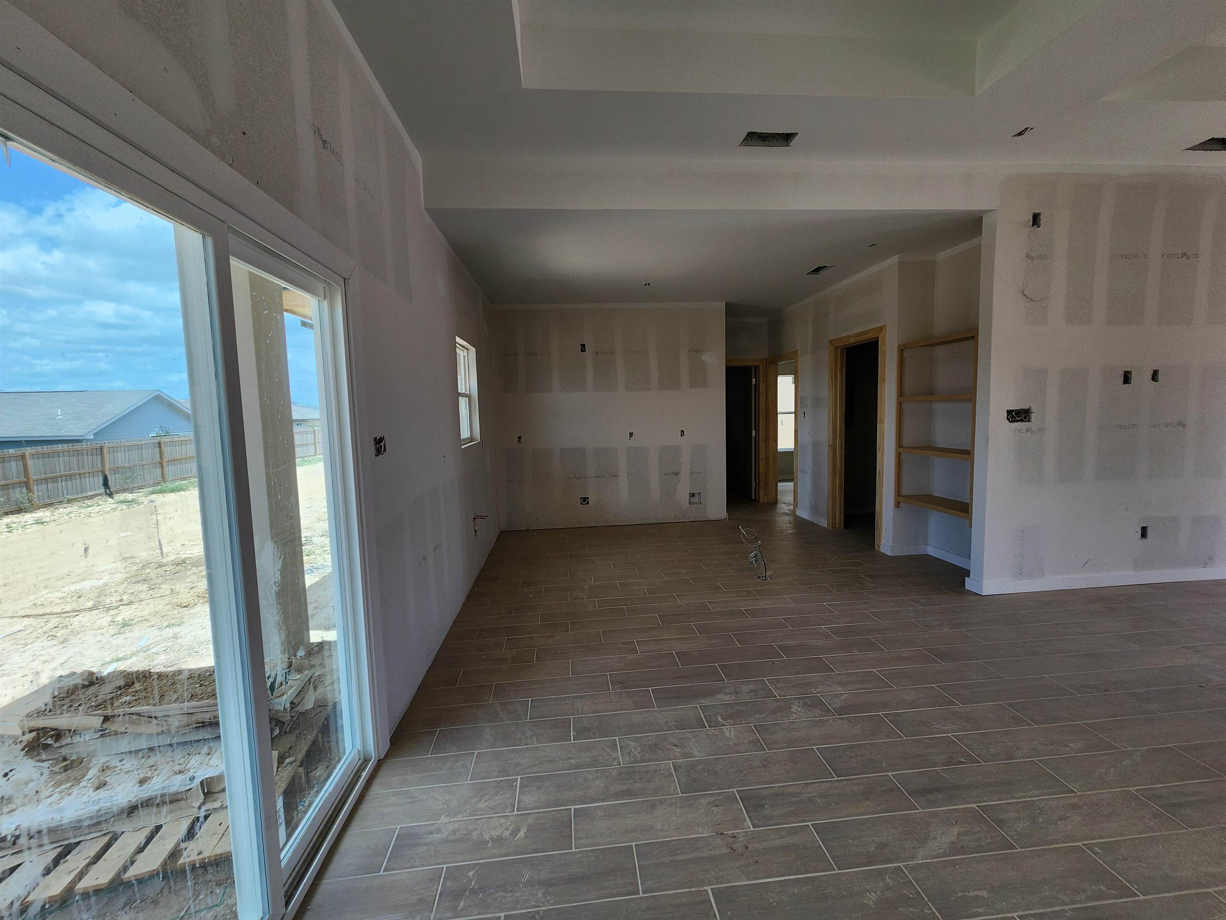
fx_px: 460
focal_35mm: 13
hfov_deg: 106.2
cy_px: 460
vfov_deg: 89.9
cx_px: 613
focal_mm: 2.2
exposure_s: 1/396
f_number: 2.2
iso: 50
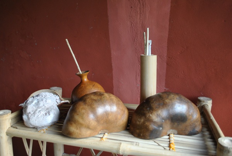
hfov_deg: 57.2
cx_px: 116
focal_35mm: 33
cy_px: 78
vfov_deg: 40.1
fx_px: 213
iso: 200
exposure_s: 1/60
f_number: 4
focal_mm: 22
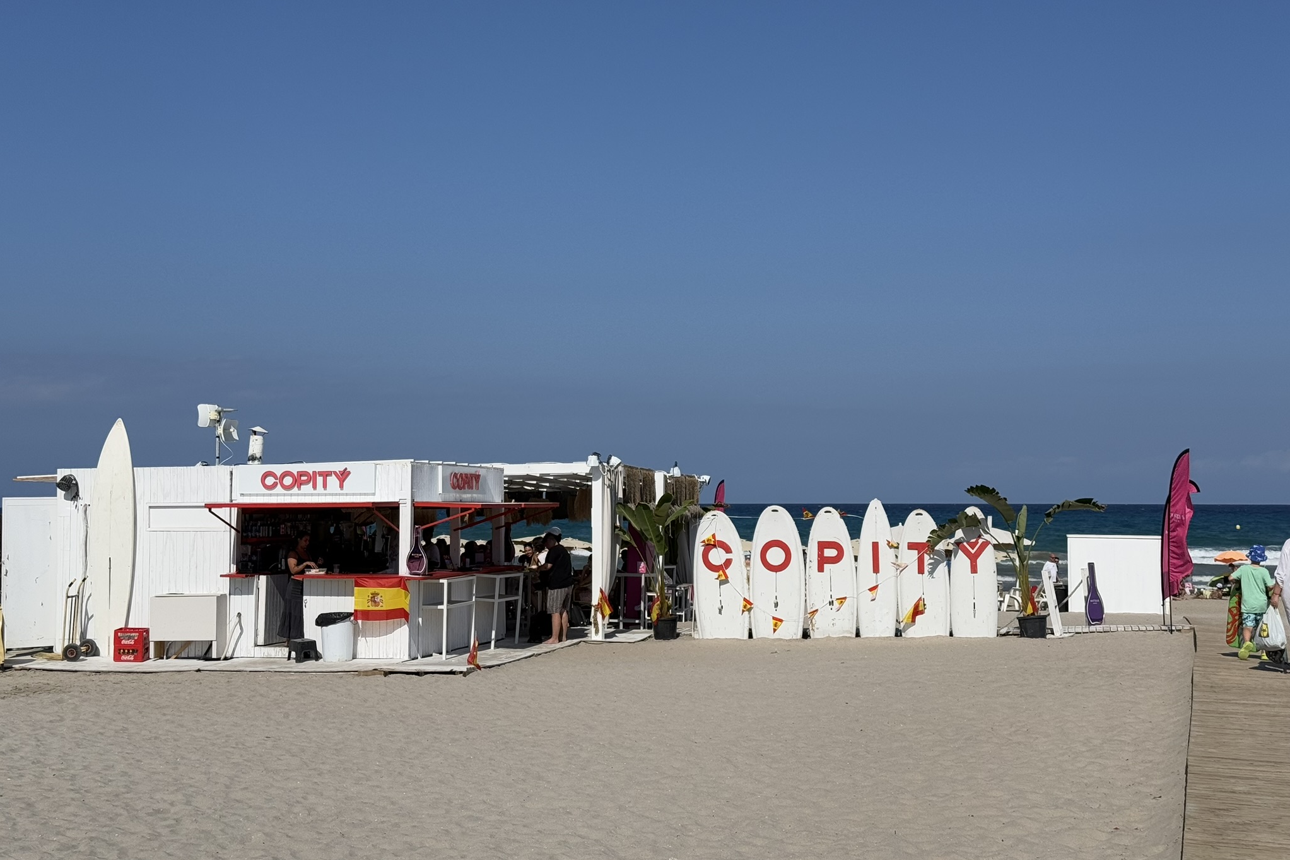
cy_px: 379
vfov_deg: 27.0
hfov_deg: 39.6
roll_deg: +0.2
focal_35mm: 50
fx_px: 1791
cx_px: 645
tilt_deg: +4.7
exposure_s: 1/11364
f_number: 1.78
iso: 64
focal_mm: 6.76
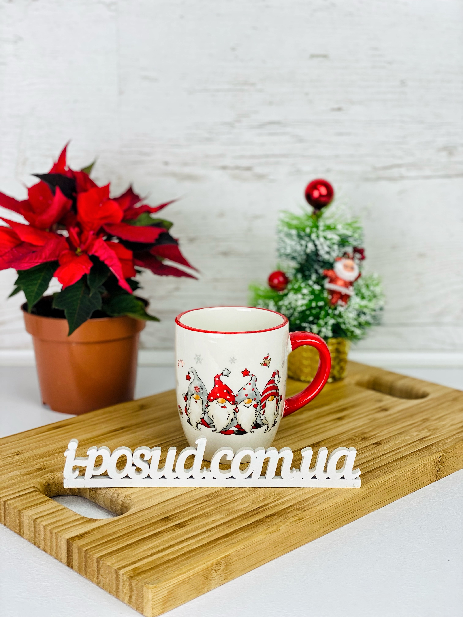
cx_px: 232
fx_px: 927
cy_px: 308
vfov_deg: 36.8
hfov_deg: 28.0
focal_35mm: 52
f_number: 2
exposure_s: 1/134
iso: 20
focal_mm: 6
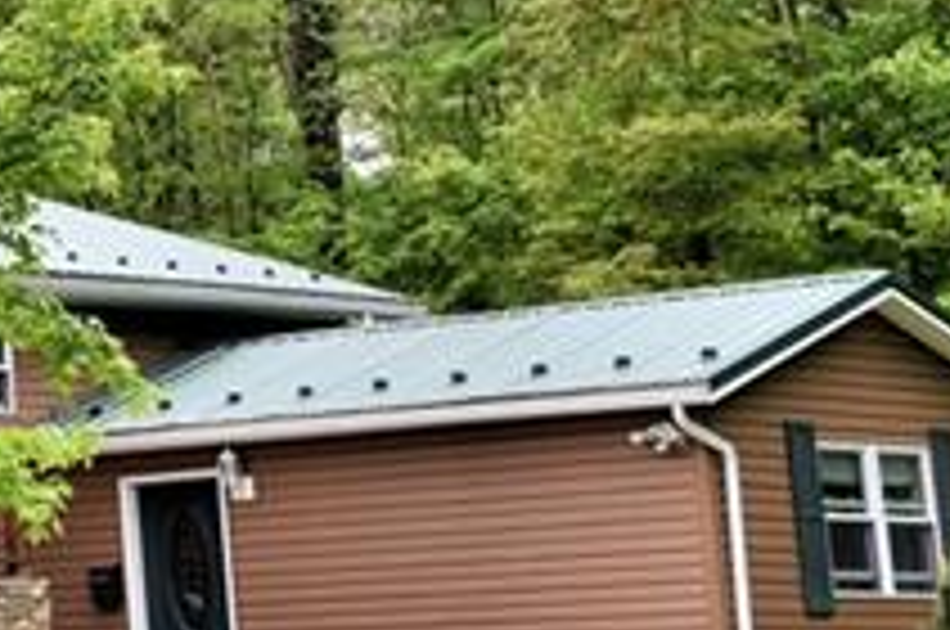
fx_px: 4400
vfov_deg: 8.1
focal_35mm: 167
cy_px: -38
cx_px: -648
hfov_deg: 11.6
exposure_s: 1/250
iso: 400
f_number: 8
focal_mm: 44
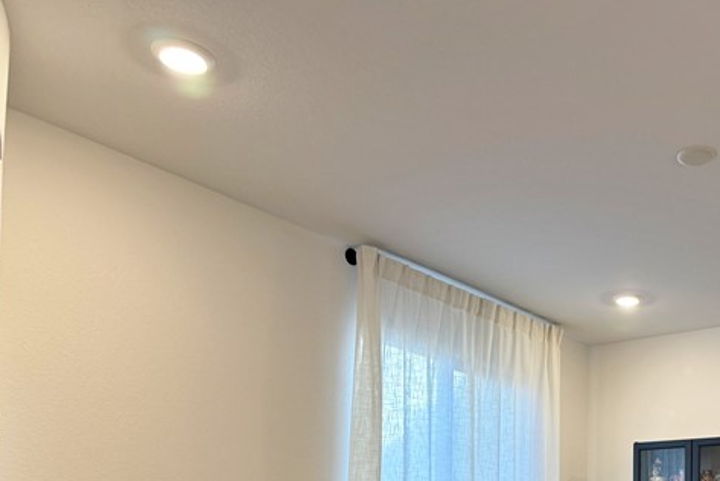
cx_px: 626
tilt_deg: -0.4
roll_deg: +0.0
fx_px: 1081
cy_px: 559
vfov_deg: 23.2
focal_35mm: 54
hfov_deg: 35.1
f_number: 1.78
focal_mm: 6.76
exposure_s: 1/120
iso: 160
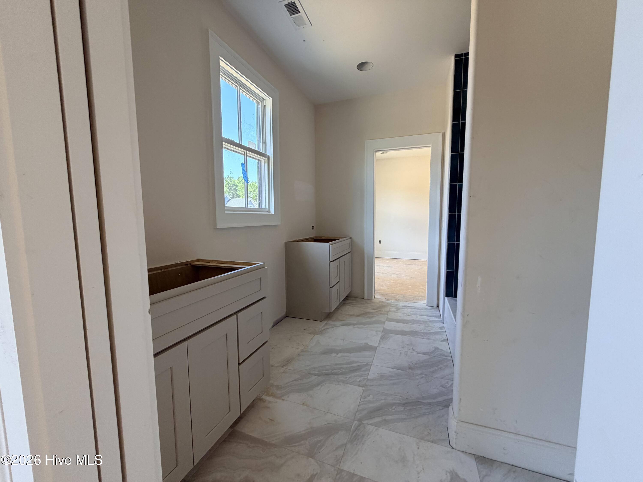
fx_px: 260
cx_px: 322
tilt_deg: -6.2
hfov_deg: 102.1
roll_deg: +0.5
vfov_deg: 85.7
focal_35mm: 14
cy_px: 241
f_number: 2.2
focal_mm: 2.22
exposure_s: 1/121
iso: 160
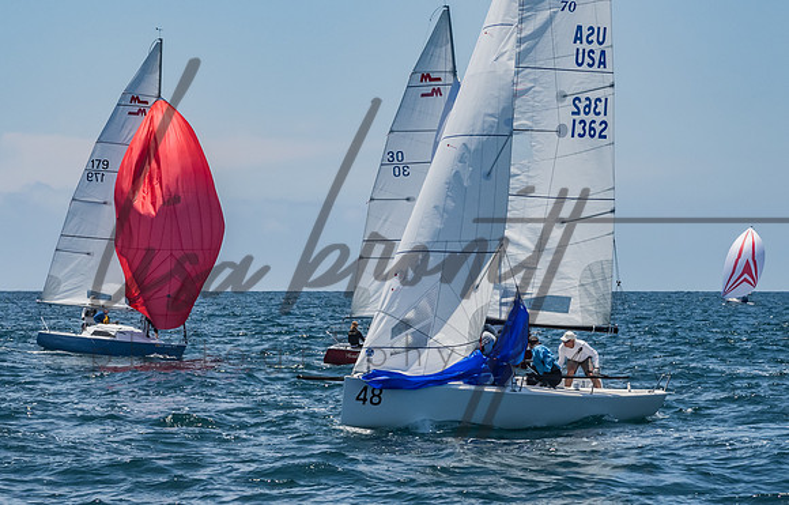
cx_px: 336
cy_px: 292
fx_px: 4254
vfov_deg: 6.8
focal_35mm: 197
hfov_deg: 10.6
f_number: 14
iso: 640
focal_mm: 110
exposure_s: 1/1600
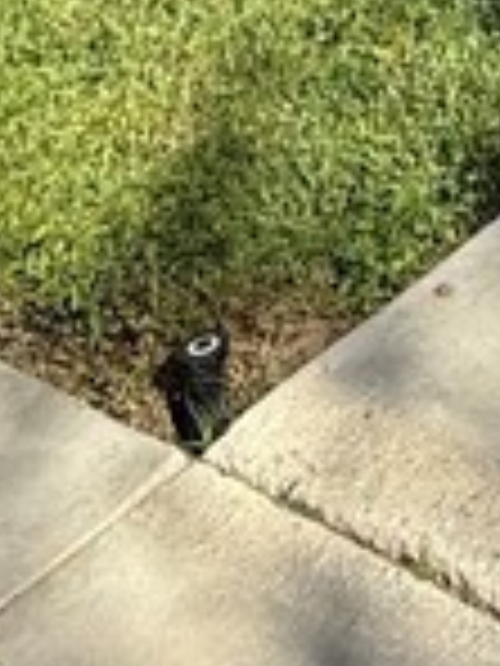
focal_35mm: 97
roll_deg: -0.7
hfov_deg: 13.1
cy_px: -846
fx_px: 1868
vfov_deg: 14.6
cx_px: 1023
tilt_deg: -1.9
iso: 50
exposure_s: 1/742
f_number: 2.2
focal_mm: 2.22
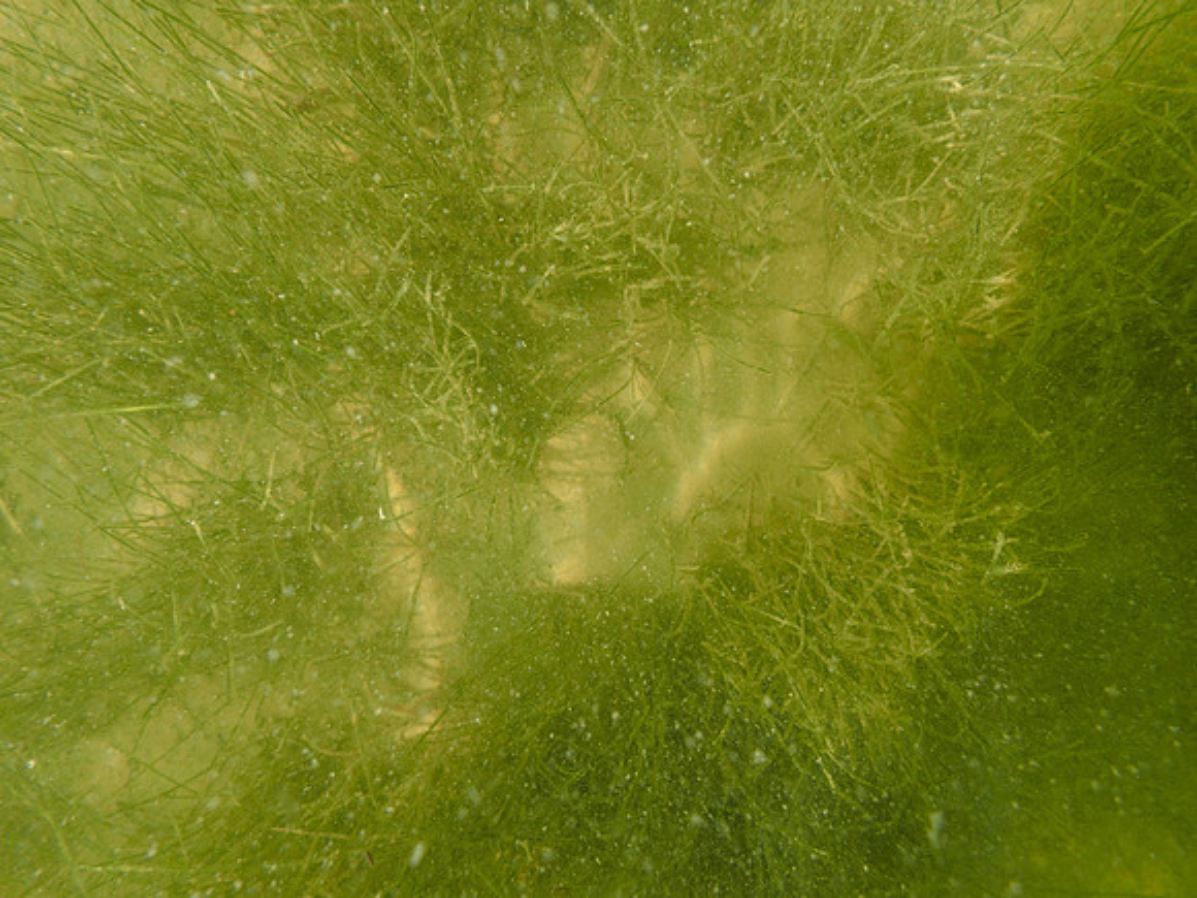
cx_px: 598
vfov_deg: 54.9
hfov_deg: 69.4
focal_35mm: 25
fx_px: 864
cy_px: 449
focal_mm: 4.5
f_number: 2.8
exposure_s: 1/250
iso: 100
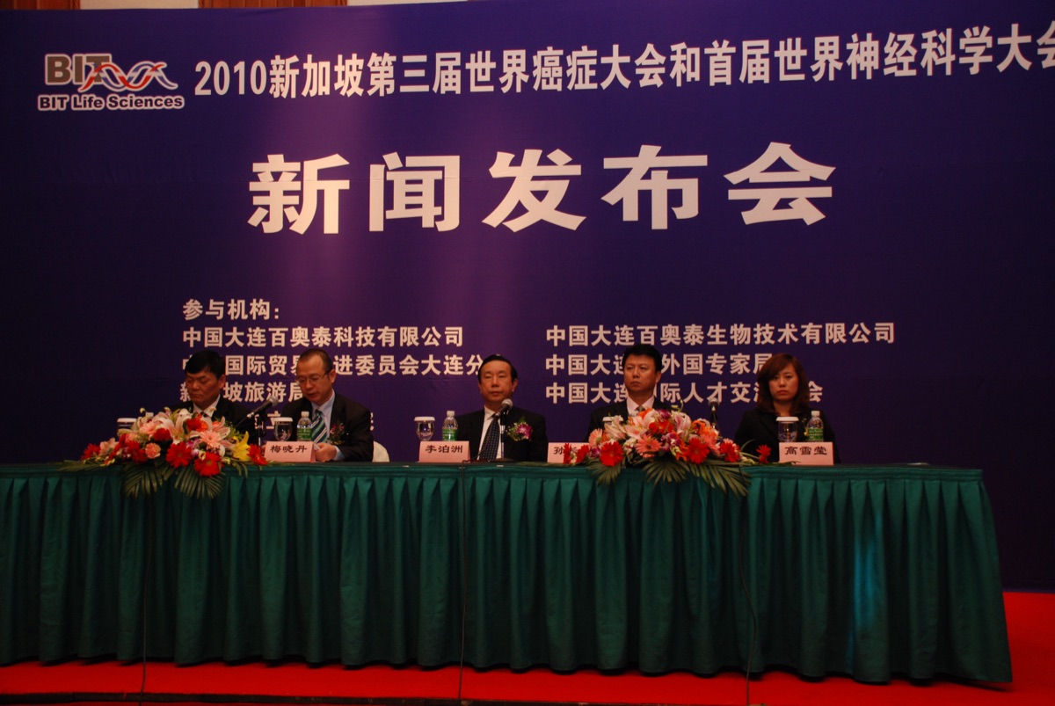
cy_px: 353
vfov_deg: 34.3
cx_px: 528
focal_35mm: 39
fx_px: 1144
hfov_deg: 49.5
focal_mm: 26
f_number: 4
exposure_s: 1/60
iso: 400
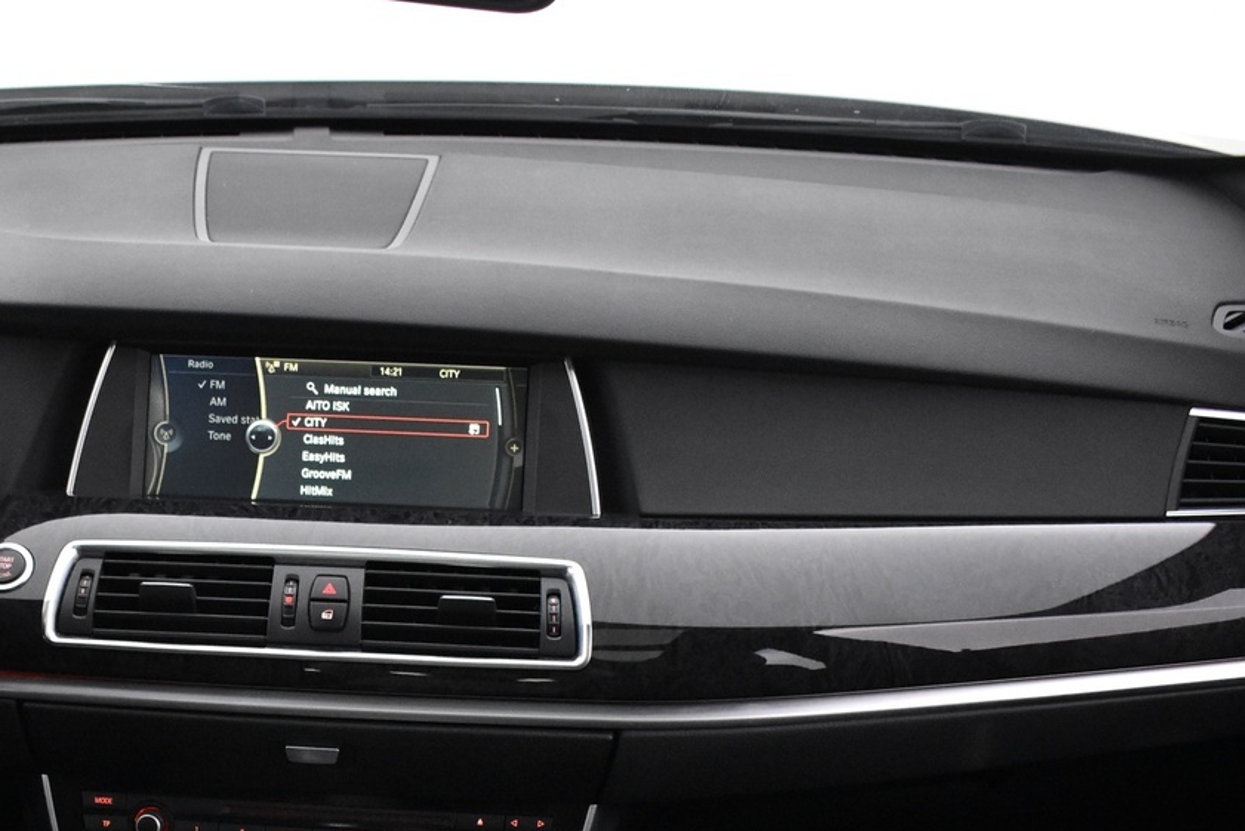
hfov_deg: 37.2
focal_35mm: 52
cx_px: 307
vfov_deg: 25.0
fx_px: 1799
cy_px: 798
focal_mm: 18
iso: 3200
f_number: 3.5
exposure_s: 1/50
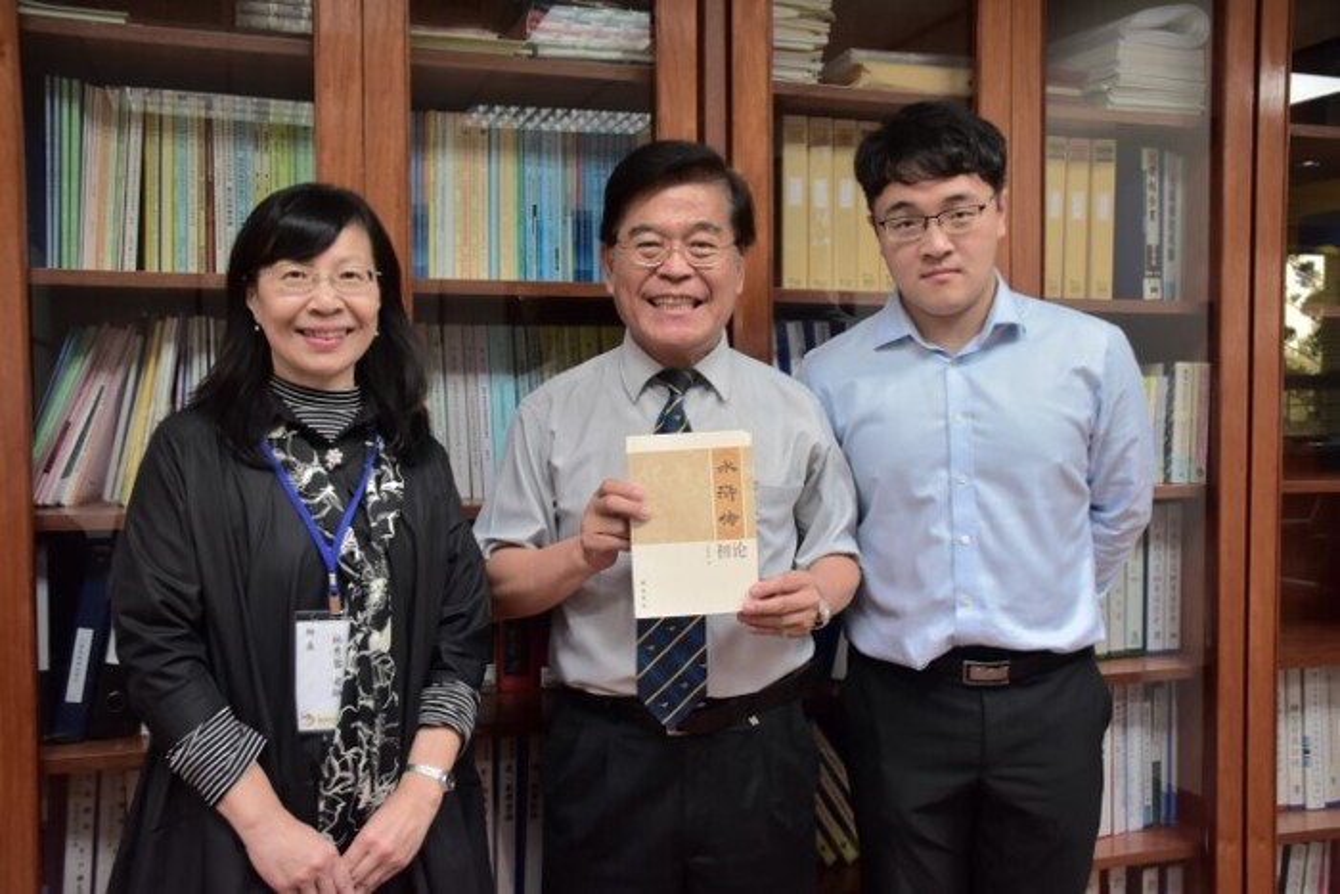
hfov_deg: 55.1
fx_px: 1284
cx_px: 670
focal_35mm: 34
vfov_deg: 38.4
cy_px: 447
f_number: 4.5
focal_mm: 23
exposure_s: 1/80
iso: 800
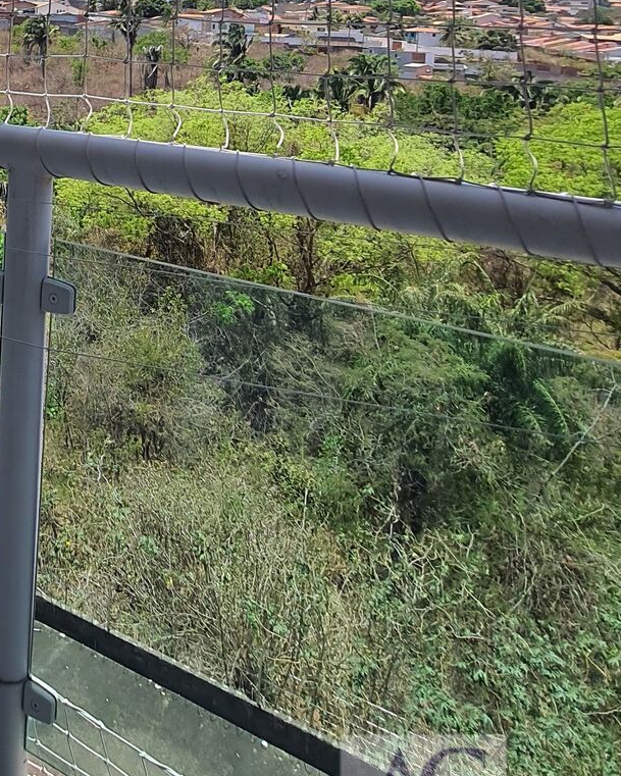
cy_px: 9
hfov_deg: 37.6
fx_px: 735
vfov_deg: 46.9
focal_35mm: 32
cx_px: -74
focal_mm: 1.74
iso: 50
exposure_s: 1/1164
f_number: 2.2
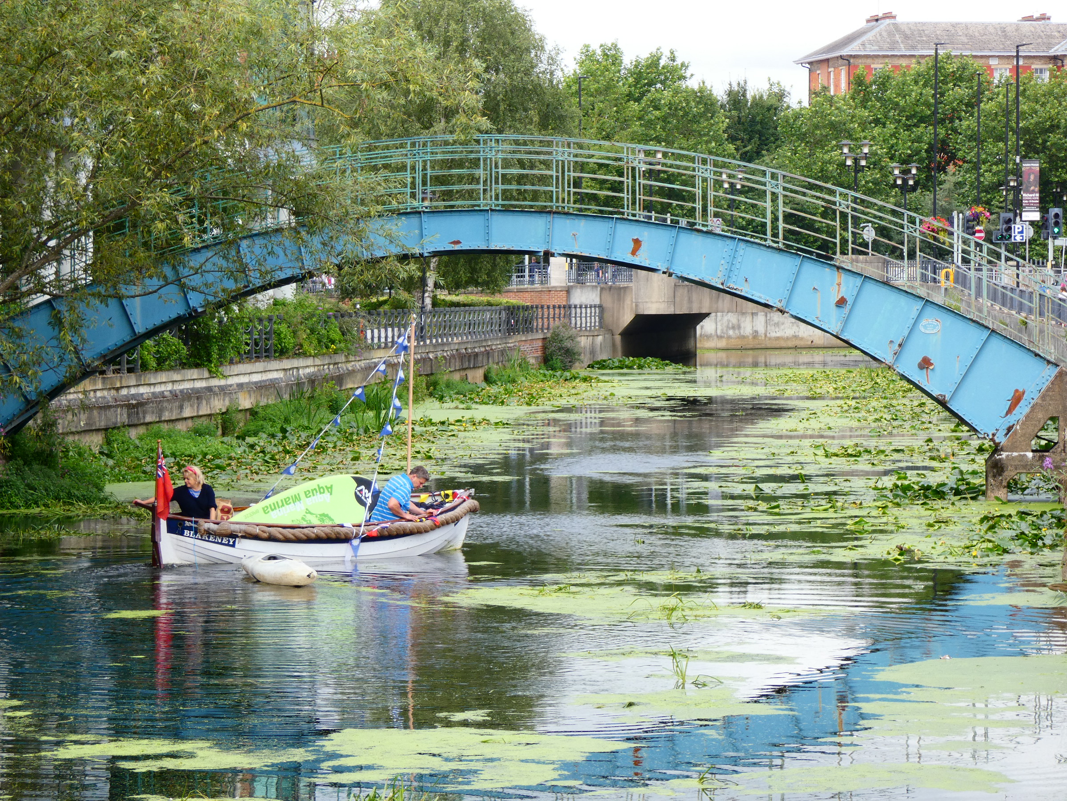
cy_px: 400
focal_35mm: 150
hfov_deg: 13.2
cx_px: 534
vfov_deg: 9.9
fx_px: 4624
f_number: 5.6
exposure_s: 1/125
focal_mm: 26.9
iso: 80
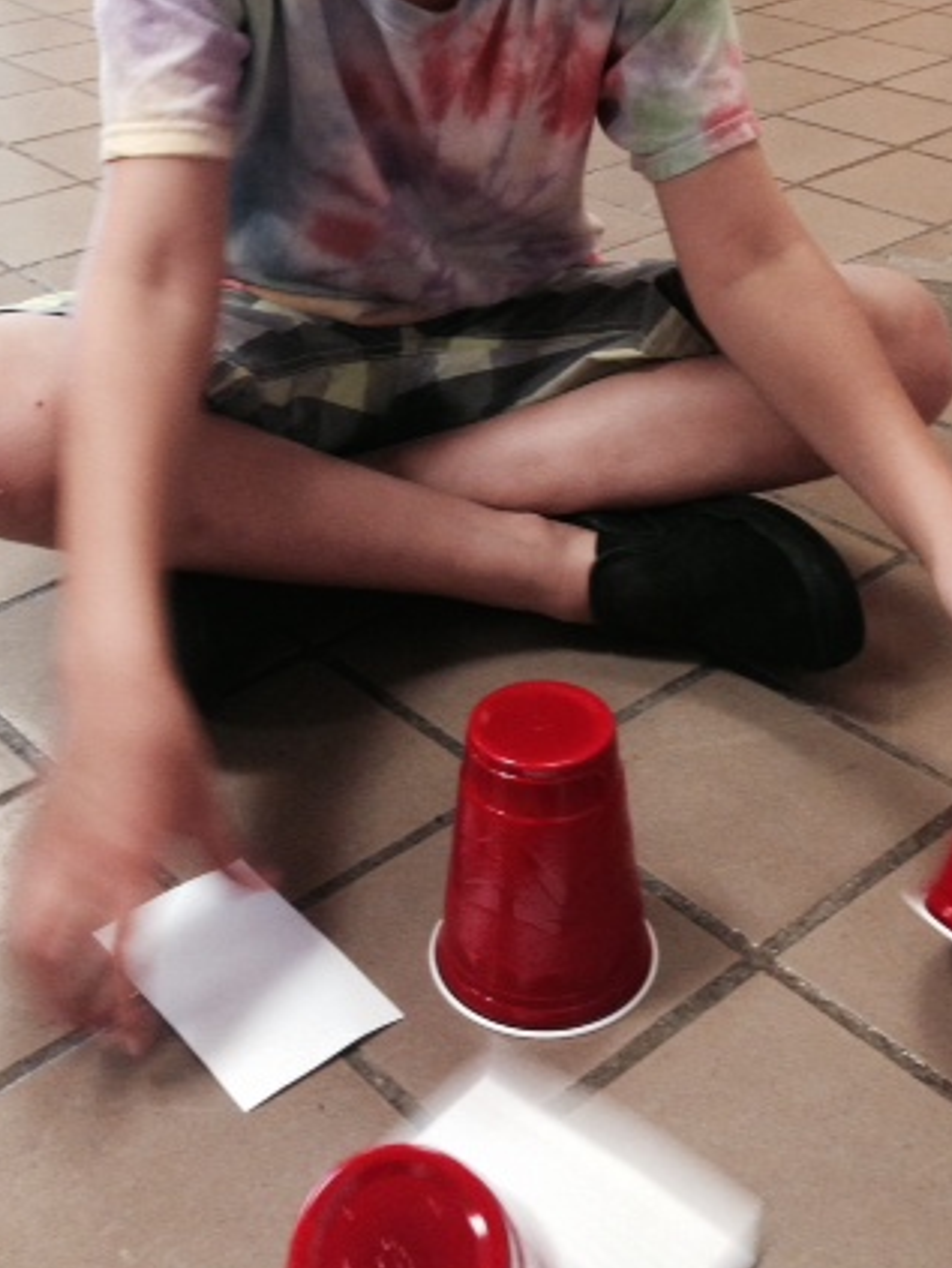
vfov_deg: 37.5
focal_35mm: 50
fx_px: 1832
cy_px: 376
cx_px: 490
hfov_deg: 29.1
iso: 250
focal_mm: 4.12
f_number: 2.4
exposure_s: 1/20
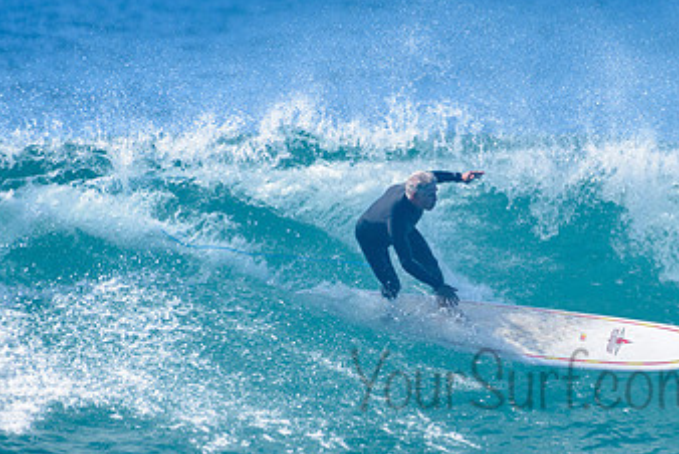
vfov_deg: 1.3
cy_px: 280
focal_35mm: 1050
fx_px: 19821
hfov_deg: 2.0
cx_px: 644
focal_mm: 500
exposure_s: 1/2000
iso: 220
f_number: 5.6
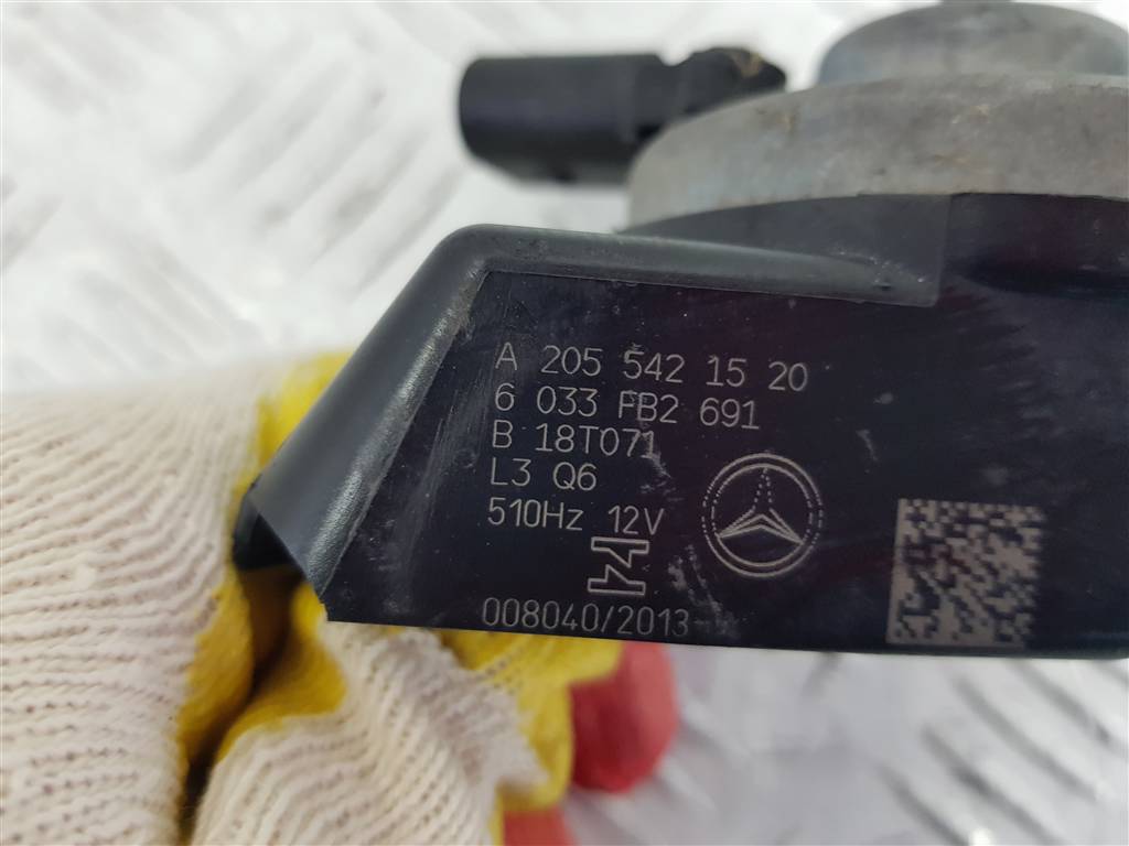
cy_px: 423
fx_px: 848
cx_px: 564
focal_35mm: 26
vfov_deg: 53.1
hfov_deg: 67.3
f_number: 1.7
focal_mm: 4.2
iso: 200
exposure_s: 1/100
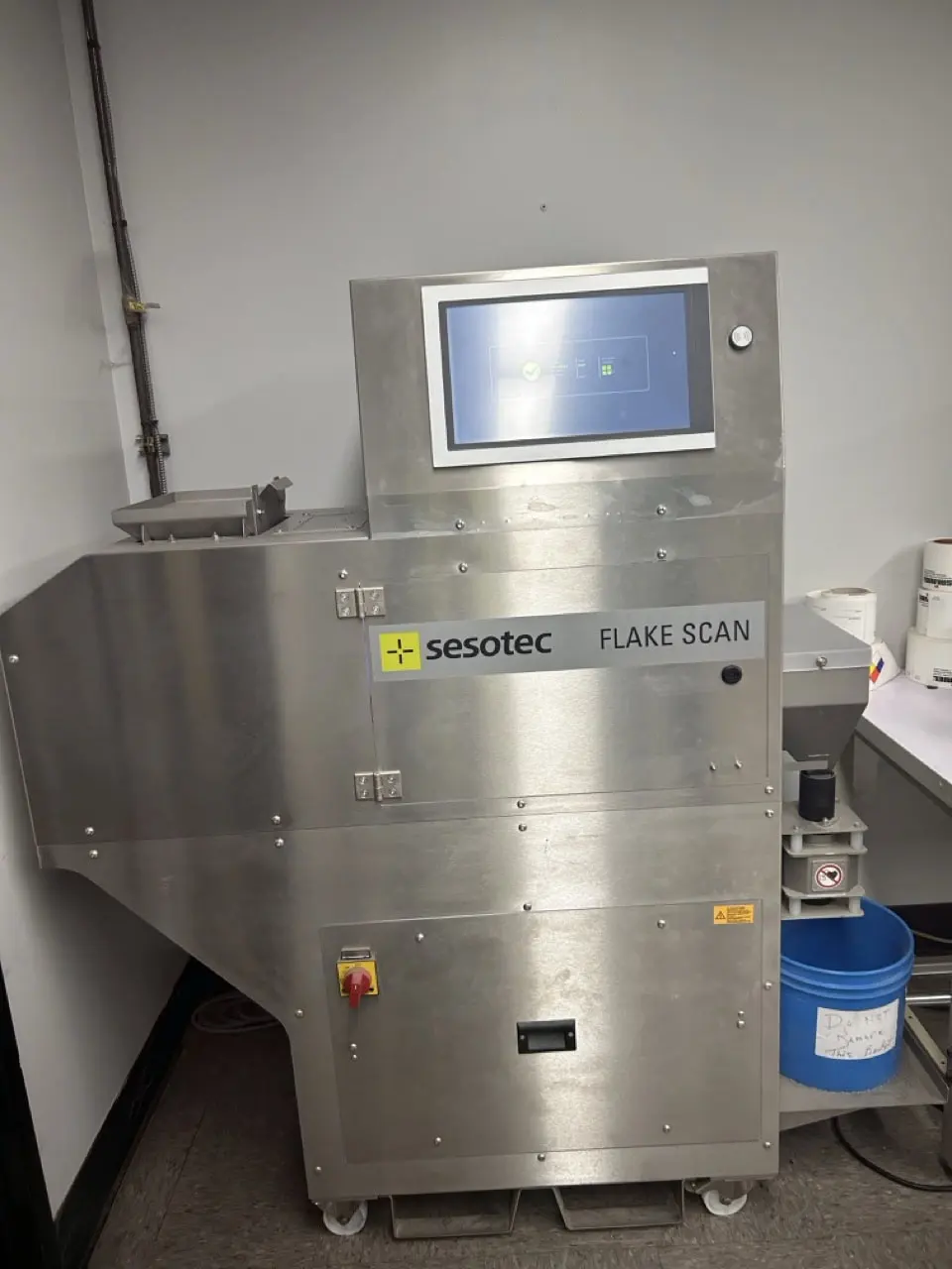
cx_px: 476
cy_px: 634
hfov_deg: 53.1
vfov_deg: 67.3
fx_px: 953
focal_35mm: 26
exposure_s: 1/120
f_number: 1.5
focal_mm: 5.7
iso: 80
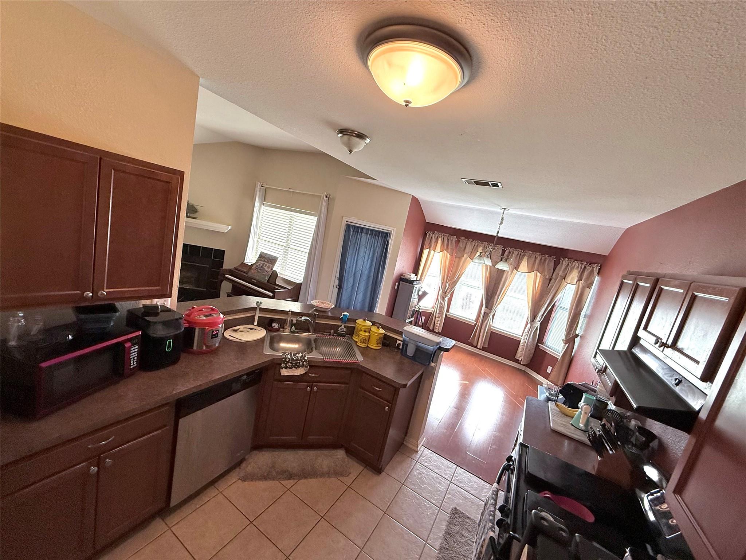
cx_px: 373
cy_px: 280
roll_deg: -12.1
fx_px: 302
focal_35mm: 14
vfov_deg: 85.7
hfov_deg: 102.1
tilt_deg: -9.5
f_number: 2.2
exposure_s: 1/99
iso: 160
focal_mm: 2.22
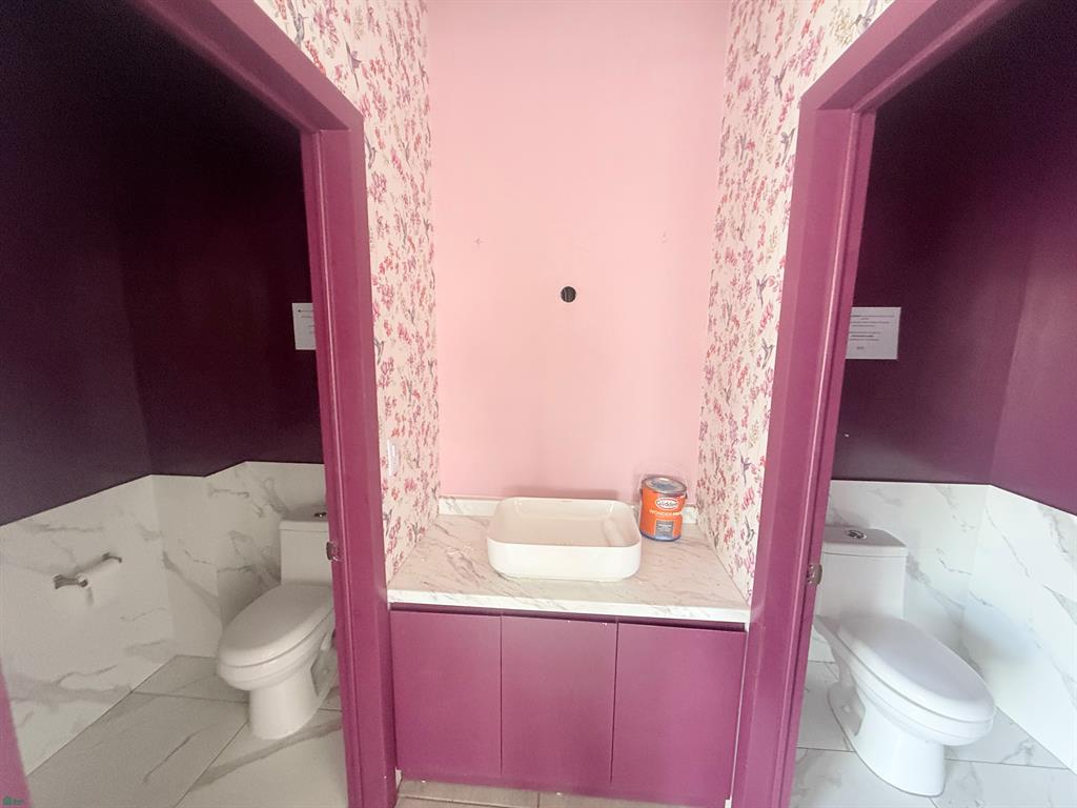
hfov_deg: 102.1
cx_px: 538
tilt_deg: -7.0
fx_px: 436
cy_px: 404
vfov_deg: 85.7
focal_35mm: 14
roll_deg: -0.5
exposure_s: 1/99
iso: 320
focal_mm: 2.22
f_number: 2.2
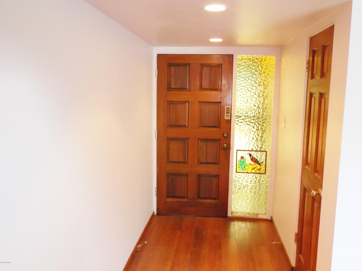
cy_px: 136
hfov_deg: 60.0
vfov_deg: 46.8
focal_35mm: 30
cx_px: 181
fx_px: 314
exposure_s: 1/6
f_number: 3.3
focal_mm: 5.3
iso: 400
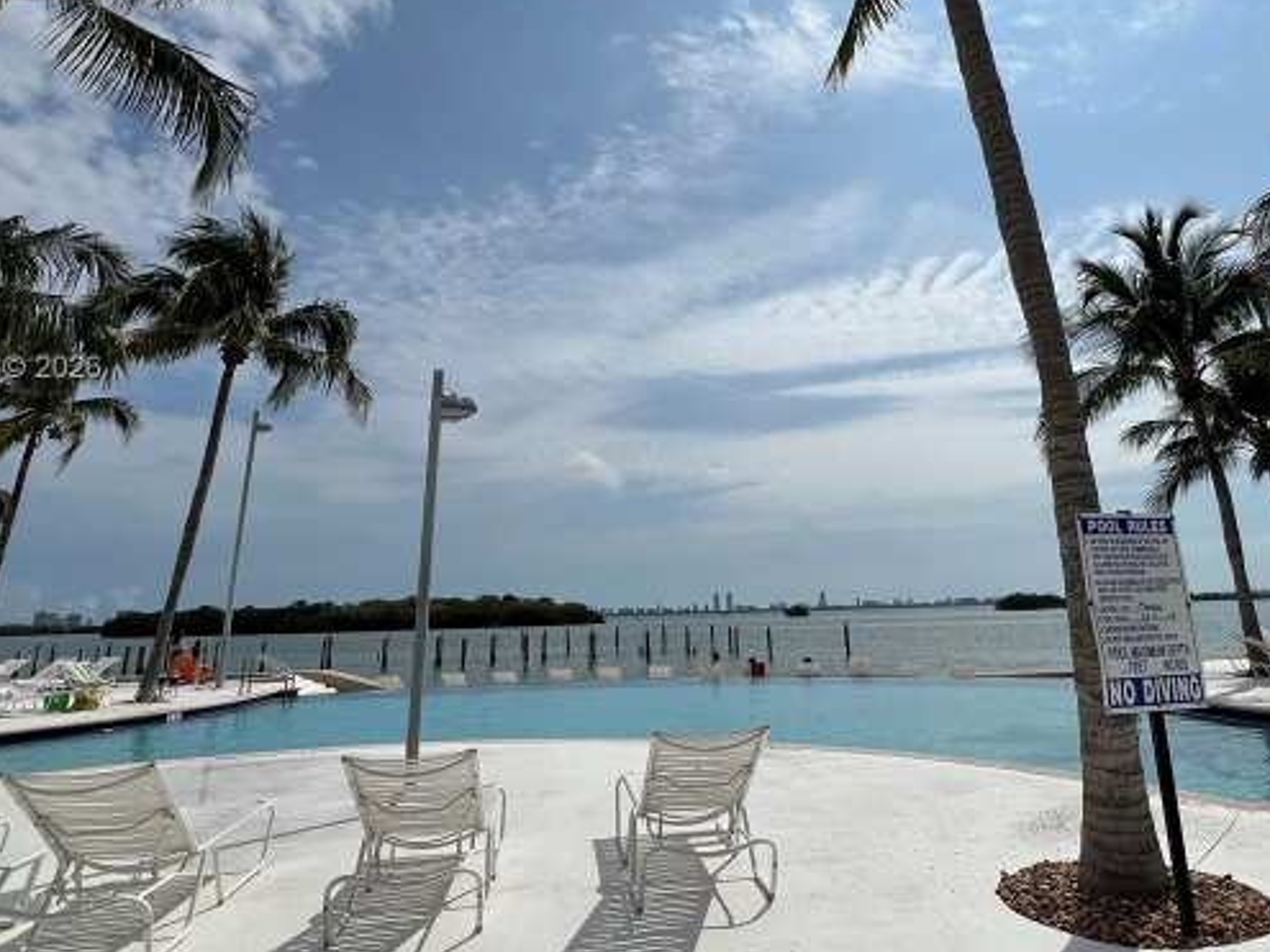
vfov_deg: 62.7
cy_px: 370
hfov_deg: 78.5
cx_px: 729
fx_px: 770
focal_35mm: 21
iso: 25
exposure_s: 1/6135
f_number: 1.8
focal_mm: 1.57
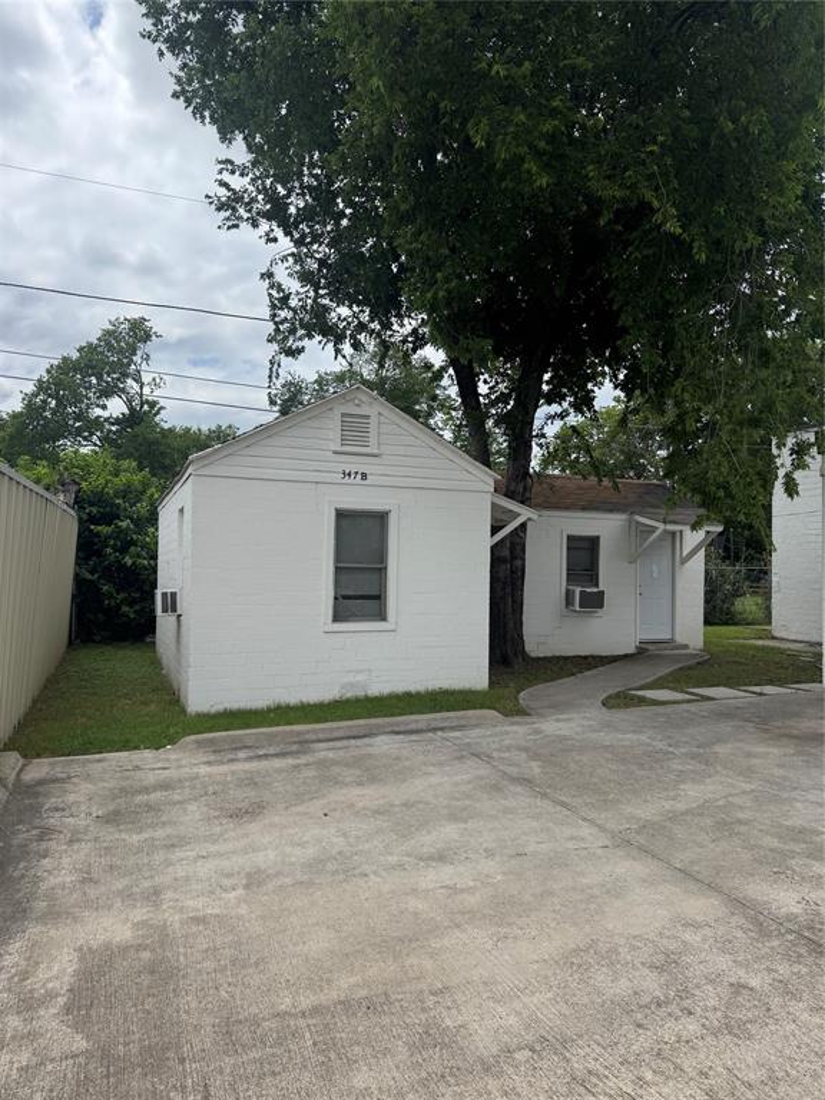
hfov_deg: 56.8
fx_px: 763
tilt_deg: +0.6
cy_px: 550
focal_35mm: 24
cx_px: 412
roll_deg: -0.8
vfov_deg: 71.6
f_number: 1.78
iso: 80
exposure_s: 1/4950
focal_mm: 6.76
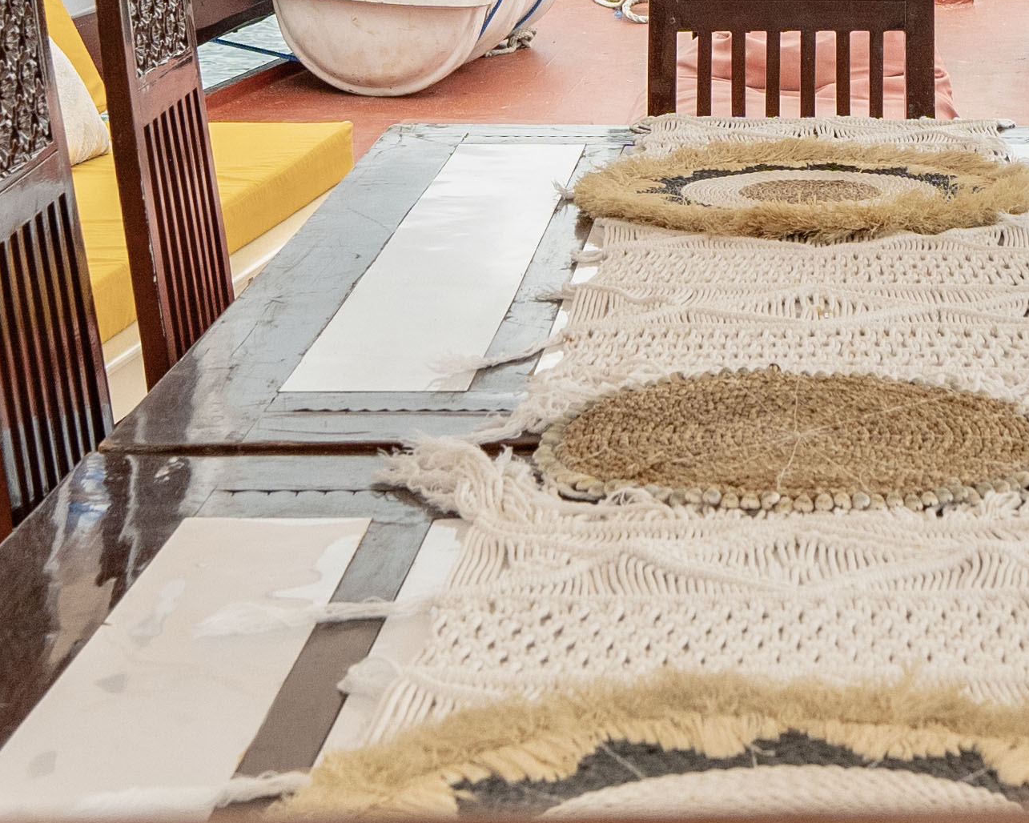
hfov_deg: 20.0
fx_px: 2893
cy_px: -133
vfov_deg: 15.7
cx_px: 800
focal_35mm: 95
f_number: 4
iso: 640
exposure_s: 1/640
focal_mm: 14
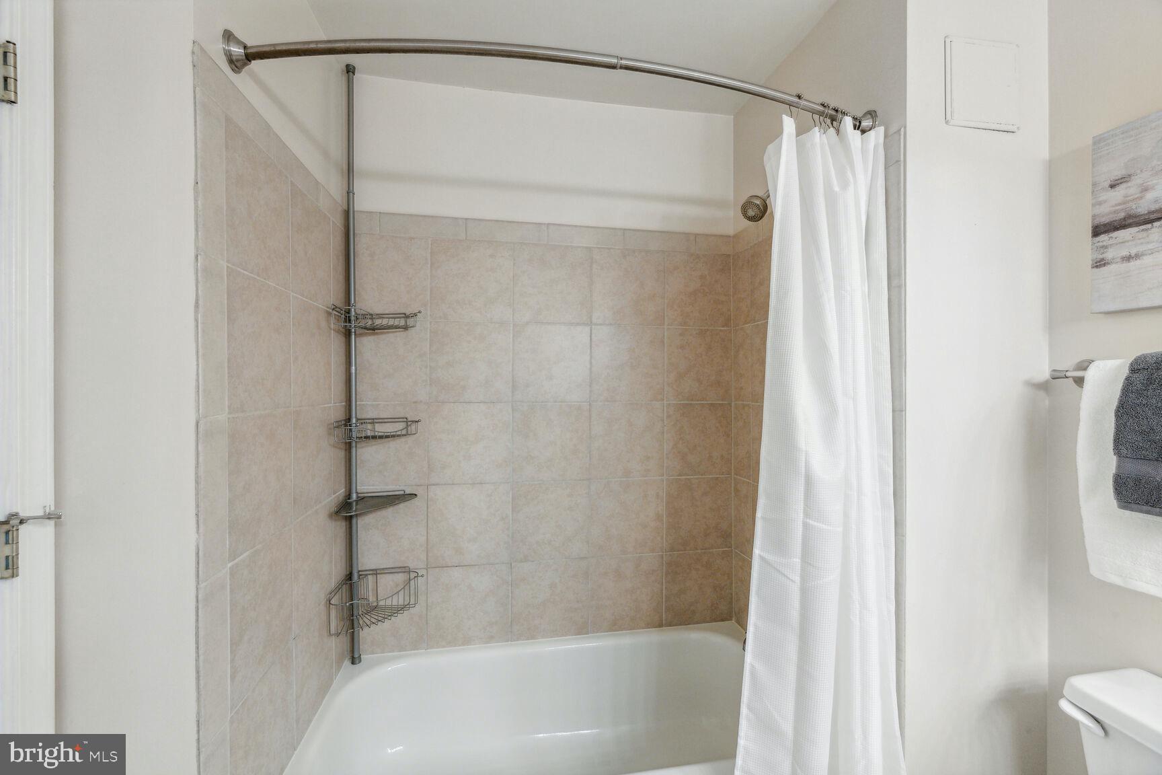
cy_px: 388
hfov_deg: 104.3
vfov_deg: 81.2
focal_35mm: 14
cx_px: 581
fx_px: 452
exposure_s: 1/15
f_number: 11
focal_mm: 14
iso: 1000
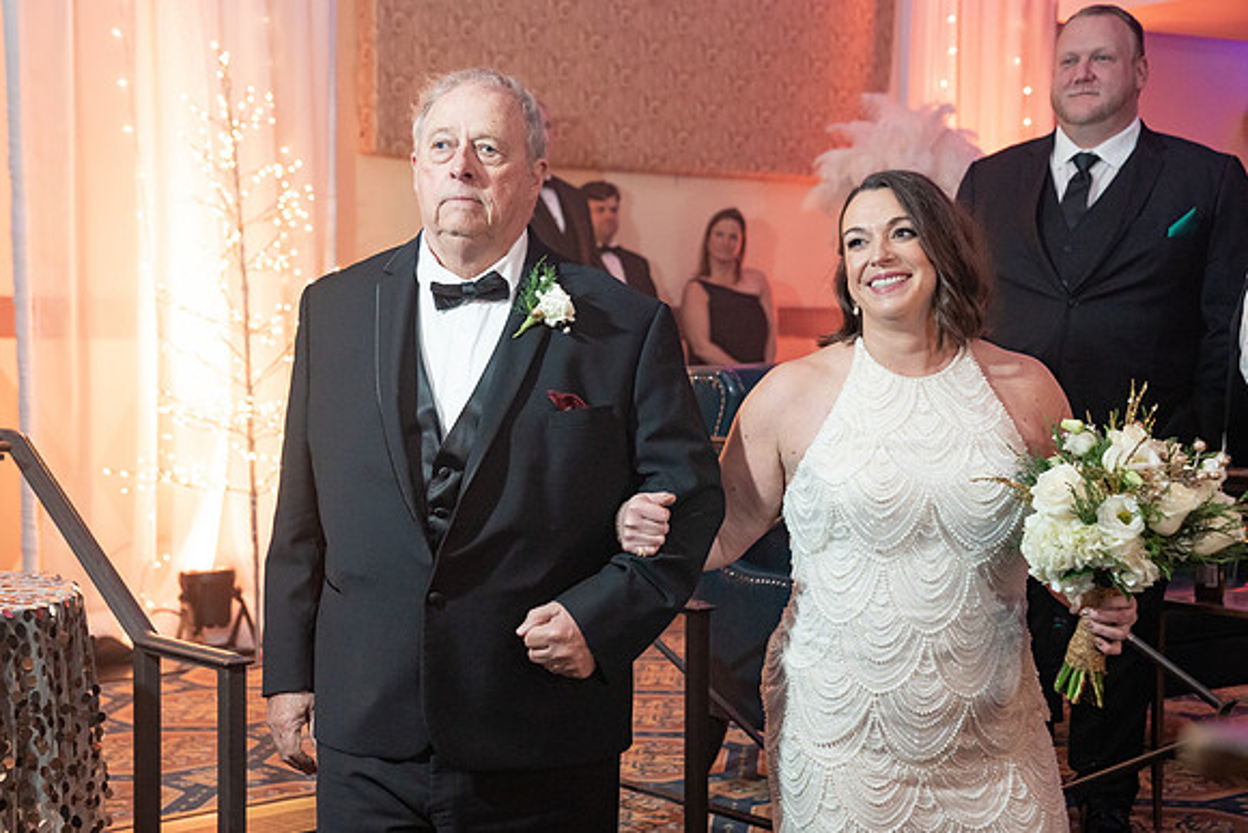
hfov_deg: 34.0
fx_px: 2042
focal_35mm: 59
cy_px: 451
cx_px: 572
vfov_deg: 23.0
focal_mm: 54
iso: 4000
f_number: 4
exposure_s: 1/100
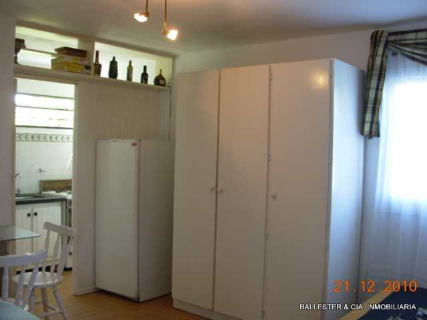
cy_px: 160
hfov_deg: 49.0
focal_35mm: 38
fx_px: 469
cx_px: 214
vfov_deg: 37.7
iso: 130
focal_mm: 6.3
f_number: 2.9
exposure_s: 1/32
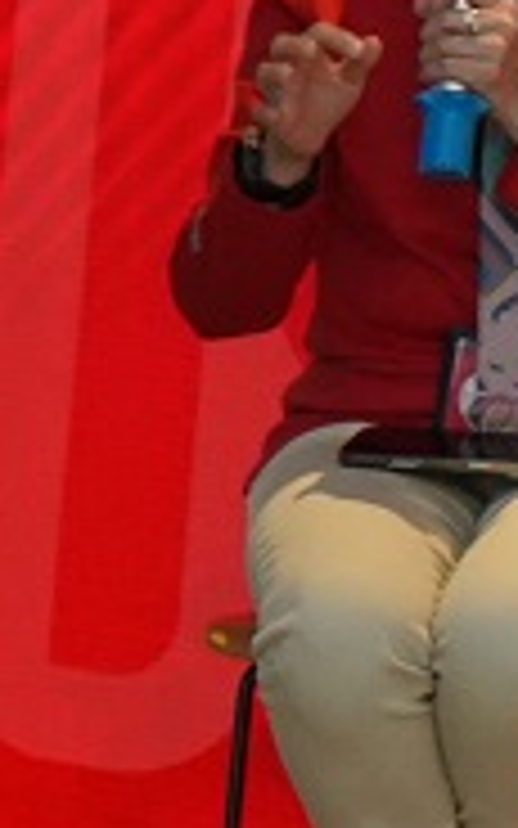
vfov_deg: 4.2
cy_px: -234
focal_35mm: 504
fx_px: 11384
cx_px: 2207
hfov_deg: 2.5
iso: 4000
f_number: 5.6
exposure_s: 1/160
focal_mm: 70
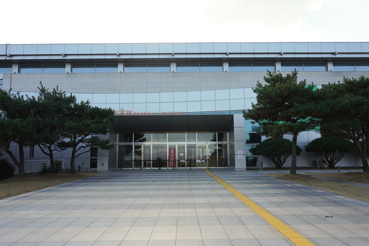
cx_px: 184
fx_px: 287
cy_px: 123
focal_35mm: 28
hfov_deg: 65.5
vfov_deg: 46.4
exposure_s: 1/100
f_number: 11
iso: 200
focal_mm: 28
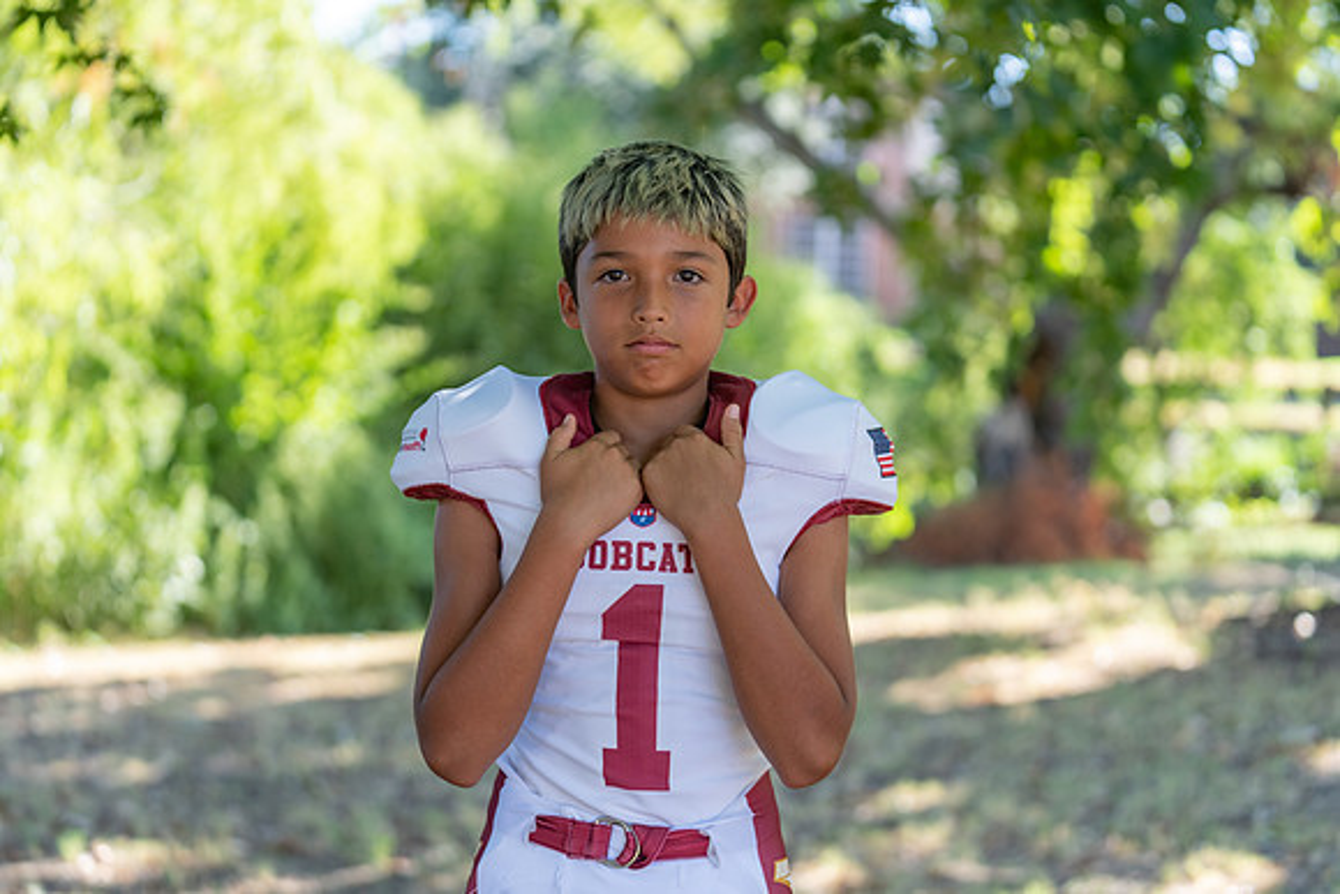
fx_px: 2606
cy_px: 447
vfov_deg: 19.5
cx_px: 670
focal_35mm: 70
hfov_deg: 28.8
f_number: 2.8
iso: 200
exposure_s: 1/320
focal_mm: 70
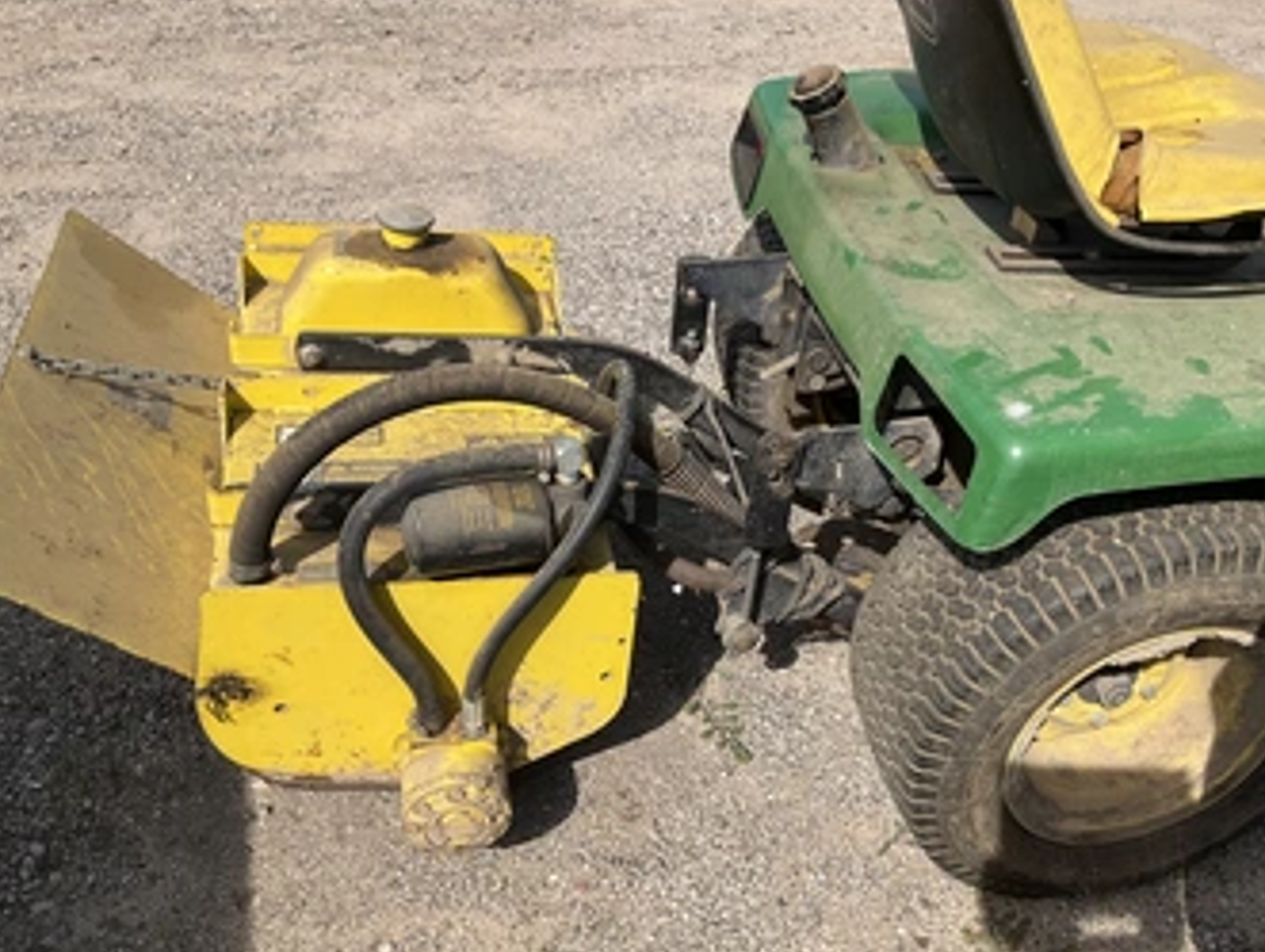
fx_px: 1280
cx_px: 749
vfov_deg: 40.7
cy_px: 551
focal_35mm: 35
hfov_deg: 52.3
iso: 25
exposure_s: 1/1534
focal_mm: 3
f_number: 1.8
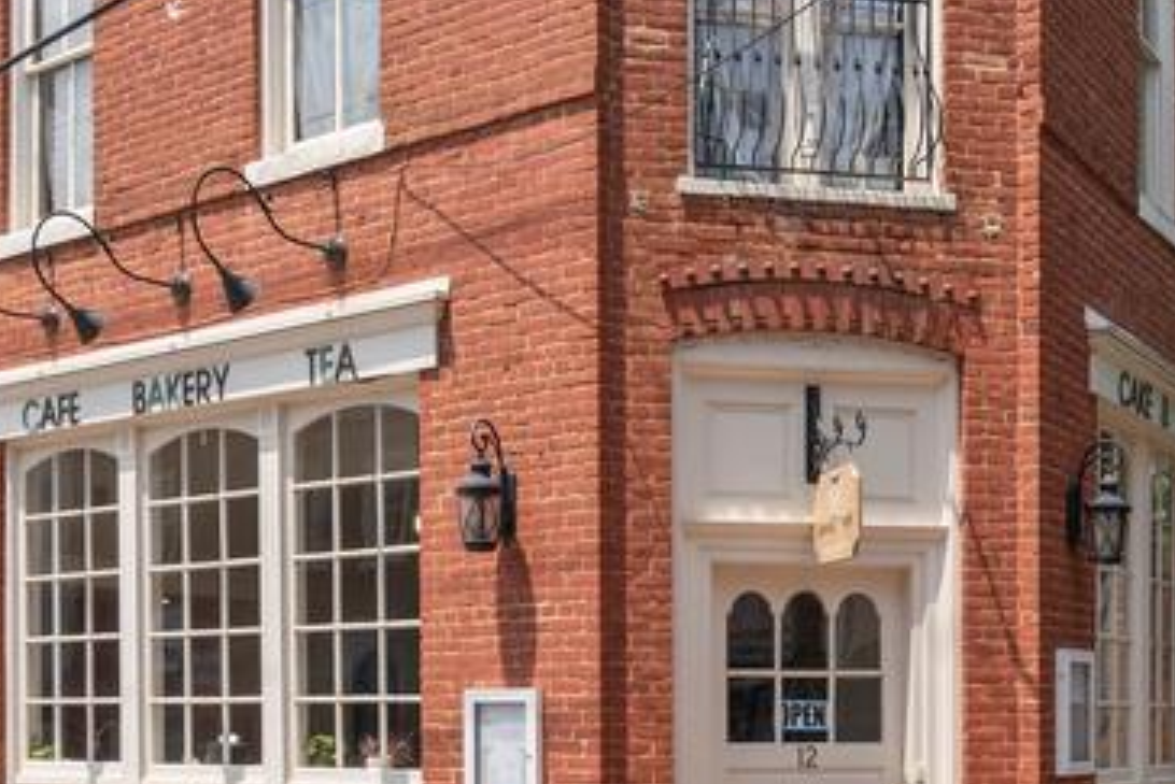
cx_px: 646
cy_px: 182
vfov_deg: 29.4
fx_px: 1469
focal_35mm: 45
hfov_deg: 43.5
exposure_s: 1/200
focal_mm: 16
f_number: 13
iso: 250
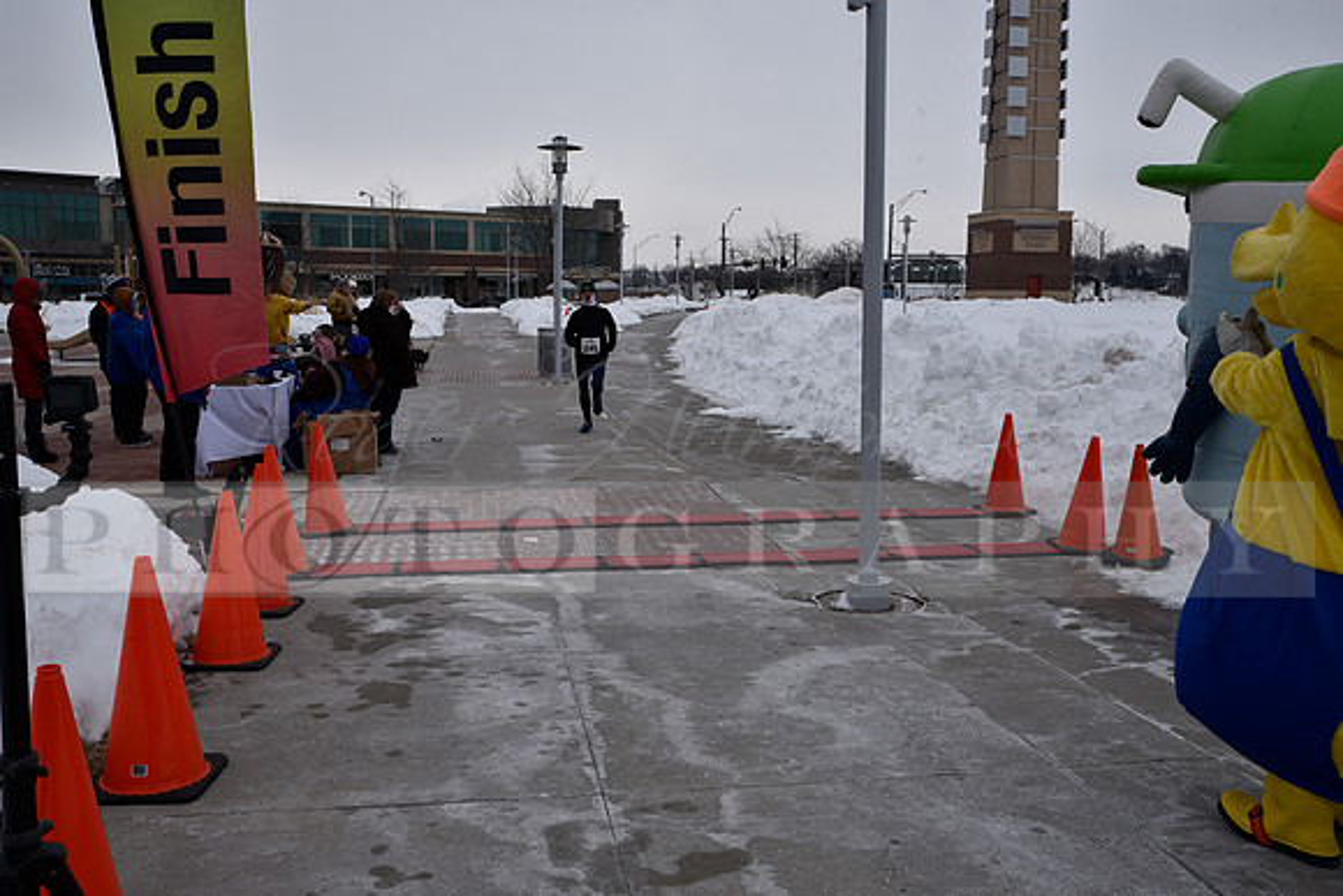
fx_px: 1194
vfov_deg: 41.1
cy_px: 448
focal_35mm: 32
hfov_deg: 58.7
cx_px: 672
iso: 400
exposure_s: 1/500
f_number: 11
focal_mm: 32
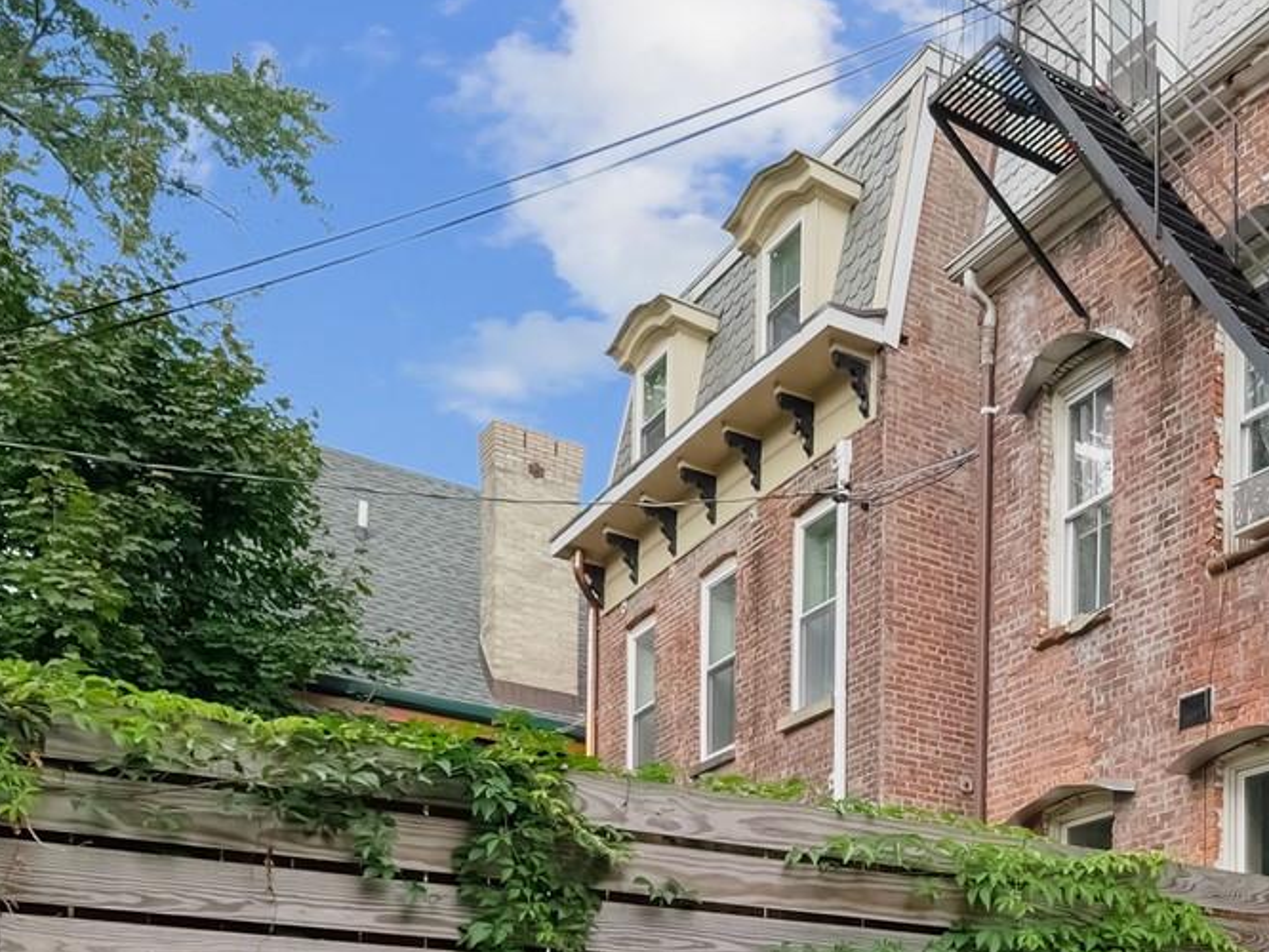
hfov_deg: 34.5
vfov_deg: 28.2
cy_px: 1209
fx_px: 1577
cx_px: 1542
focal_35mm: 43
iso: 200
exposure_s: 1/100
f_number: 3.5
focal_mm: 7
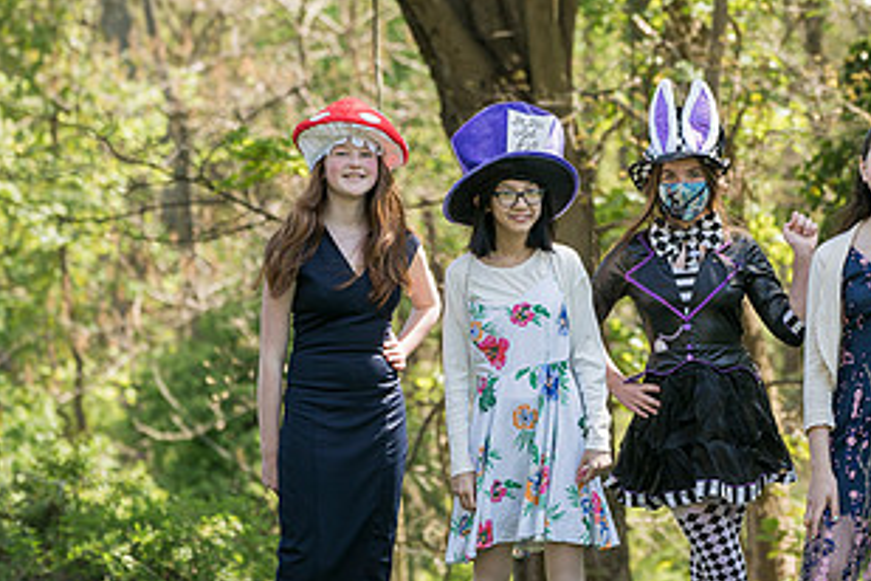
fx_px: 3677
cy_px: 317
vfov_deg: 9.0
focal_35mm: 152
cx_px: 784
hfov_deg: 13.4
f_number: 3.2
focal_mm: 81
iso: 100
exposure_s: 1/400
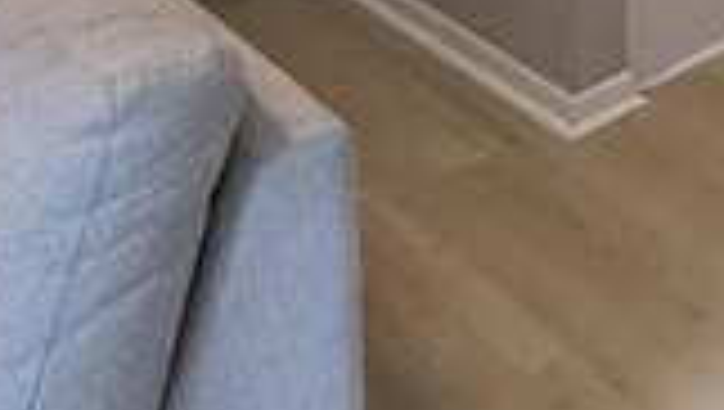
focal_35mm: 63
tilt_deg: -2.1
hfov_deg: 24.2
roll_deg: -0.8
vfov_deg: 14.3
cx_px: 1149
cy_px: -518
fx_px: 1211
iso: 250
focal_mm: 2.22
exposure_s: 1/120
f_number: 2.2
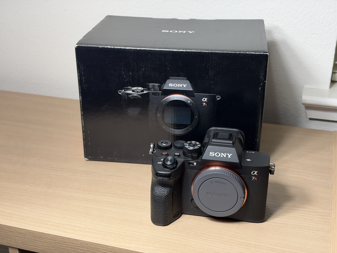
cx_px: 168
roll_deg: +0.3
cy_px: 126
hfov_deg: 39.7
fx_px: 467
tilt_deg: -26.0
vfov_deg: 30.3
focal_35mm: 48
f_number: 1.8
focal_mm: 6.93
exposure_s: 1/60
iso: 64
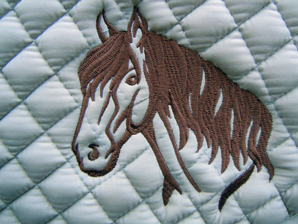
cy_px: 112
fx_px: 258
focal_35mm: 30
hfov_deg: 60.0
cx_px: 149
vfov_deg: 46.8
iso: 500
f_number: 3.5
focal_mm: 5.4
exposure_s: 1/125
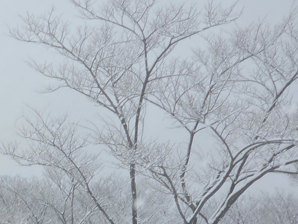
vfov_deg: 5.9
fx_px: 2178
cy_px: 180
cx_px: -232
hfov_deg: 7.6
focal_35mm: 253
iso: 25
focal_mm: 7
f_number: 2.4
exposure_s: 1/383
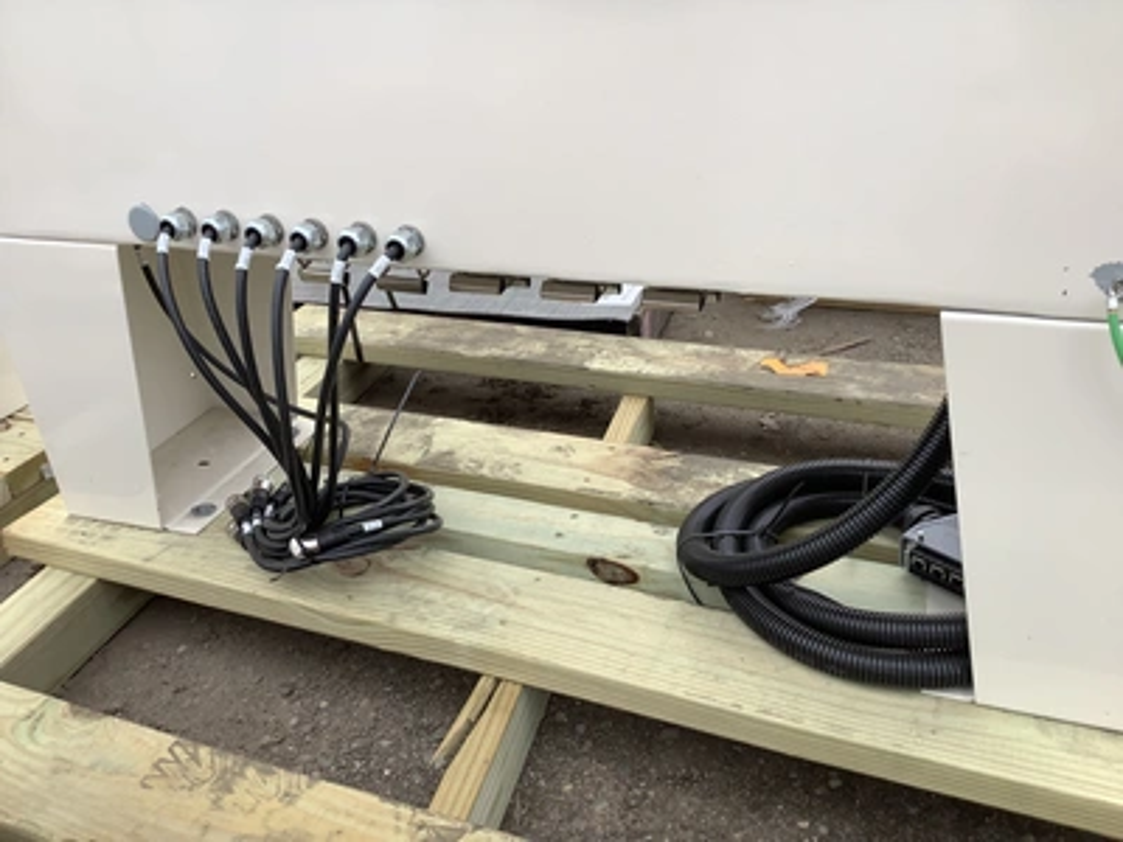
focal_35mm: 31
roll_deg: +4.7
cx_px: 562
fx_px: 1006
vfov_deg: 45.4
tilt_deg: -28.3
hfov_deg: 58.4
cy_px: 421
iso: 25
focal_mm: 3.3
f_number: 2.4
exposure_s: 1/413
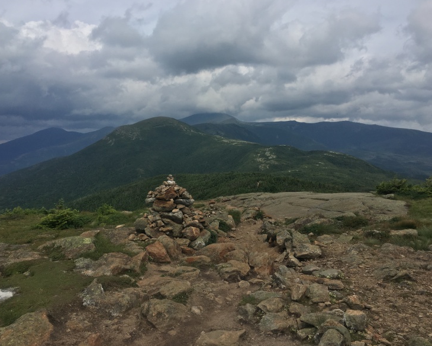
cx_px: 210
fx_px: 396
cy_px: 172
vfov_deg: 47.1
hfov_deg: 57.2
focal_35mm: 31
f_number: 2.2
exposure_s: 1/3205
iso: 25
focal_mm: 4.15
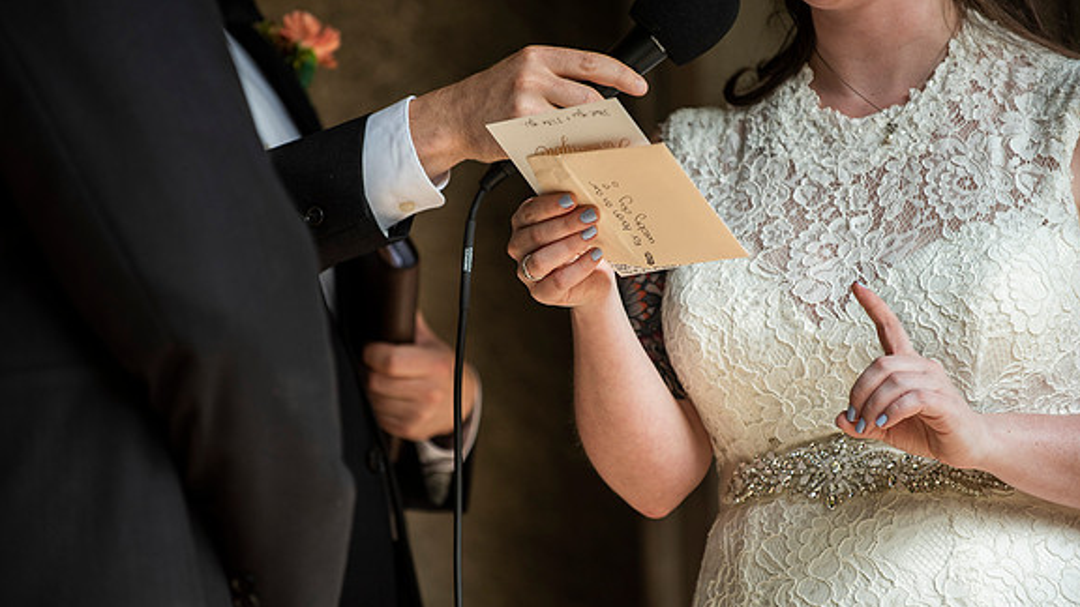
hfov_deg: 10.2
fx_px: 6042
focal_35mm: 211
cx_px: 542
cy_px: 301
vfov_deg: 5.8
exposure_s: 1/1000
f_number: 3.5
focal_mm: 200
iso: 400
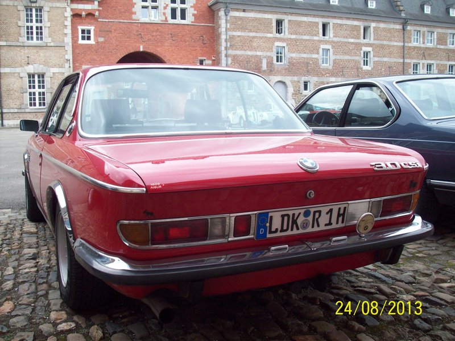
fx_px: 486
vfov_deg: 38.7
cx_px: 228
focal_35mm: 37
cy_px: 170
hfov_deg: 50.1
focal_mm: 6.2
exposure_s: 1/175
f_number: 2.8
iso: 80
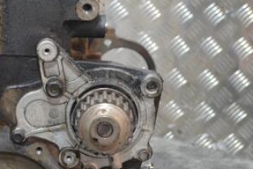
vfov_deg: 11.5
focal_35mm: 119
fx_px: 837
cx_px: 20
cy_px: 113
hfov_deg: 16.9
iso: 3200
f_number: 5
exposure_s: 1/25
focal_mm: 38
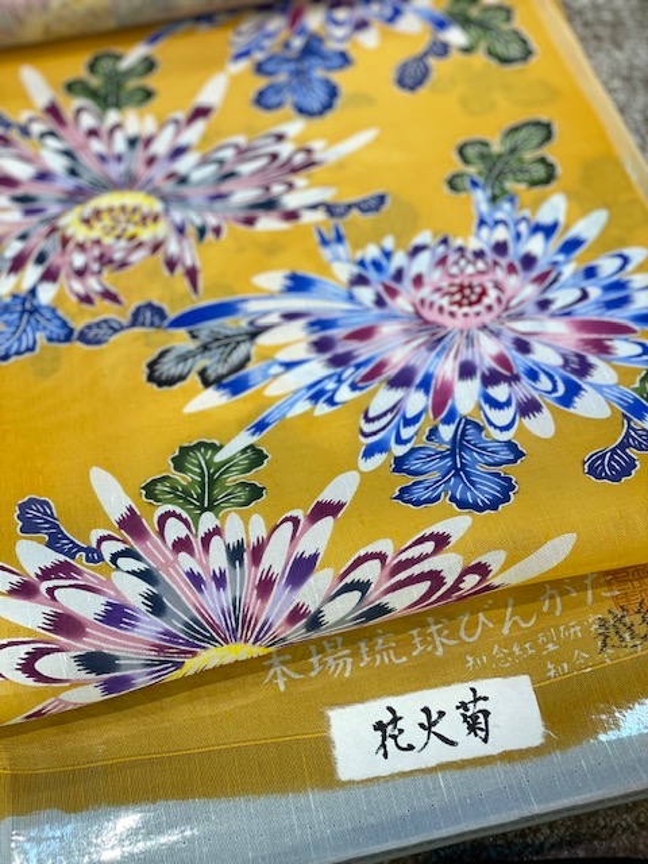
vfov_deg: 36.8
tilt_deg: -53.8
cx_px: 324
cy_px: 432
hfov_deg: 28.0
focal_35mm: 52
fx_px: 1298
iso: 20
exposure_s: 1/100
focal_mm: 6
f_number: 2
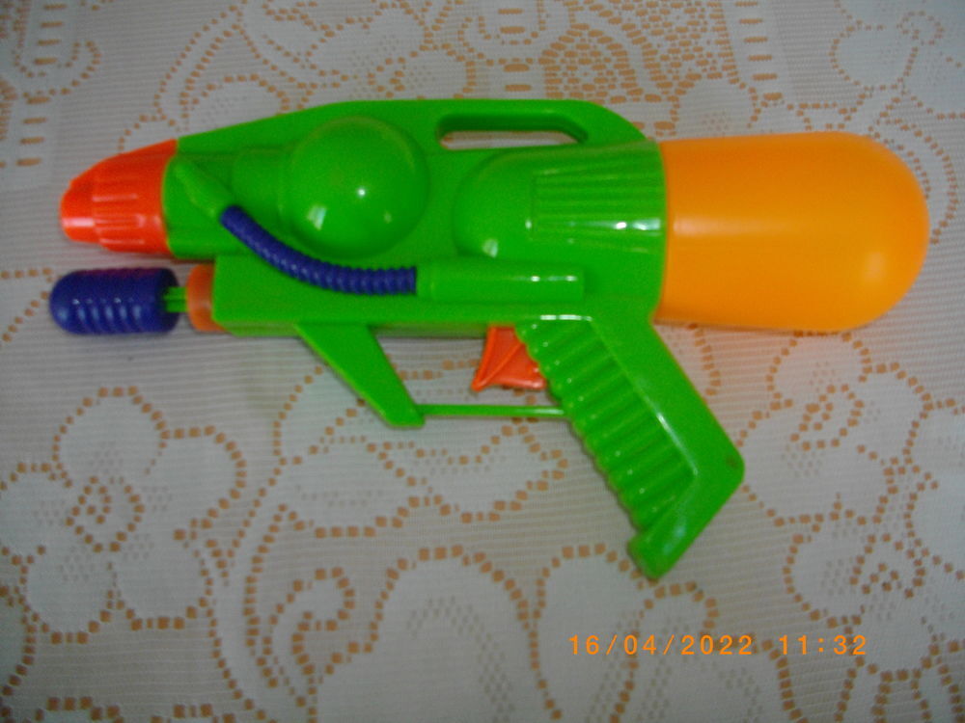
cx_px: 482
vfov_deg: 44.2
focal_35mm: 32
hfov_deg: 56.8
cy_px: 362
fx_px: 892
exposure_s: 1/50
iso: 200
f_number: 2.9
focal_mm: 5.7
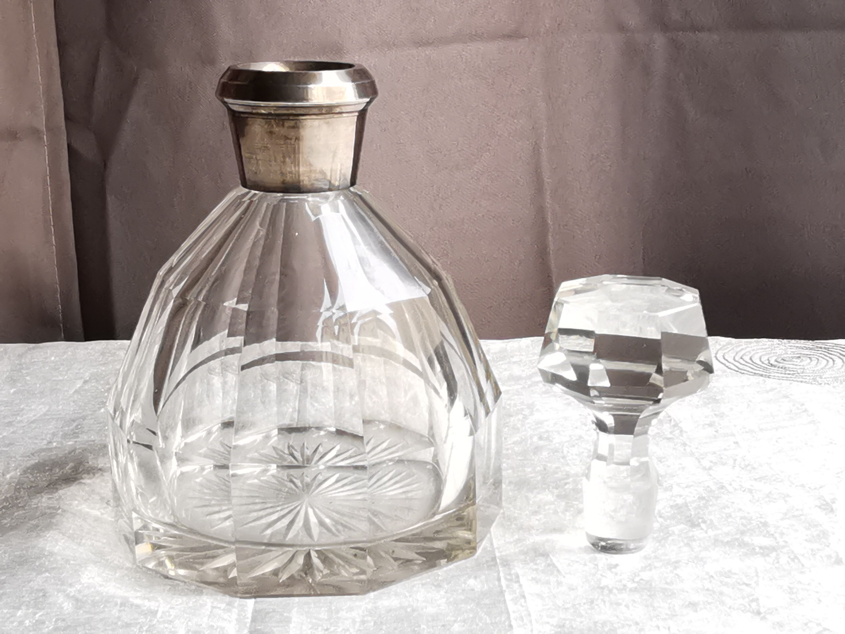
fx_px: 1440
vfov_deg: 24.8
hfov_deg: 32.7
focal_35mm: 59
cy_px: 317
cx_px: 422
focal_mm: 2.26
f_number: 2.2
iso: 100
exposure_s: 1/50
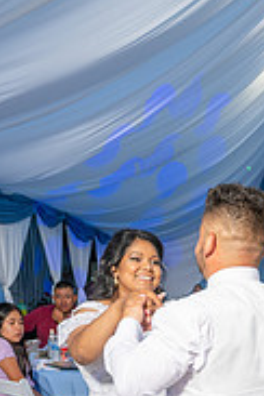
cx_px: 234
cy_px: 446
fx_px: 649
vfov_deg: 30.1
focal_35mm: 59
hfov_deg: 22.5
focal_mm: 24
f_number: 4.5
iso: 250
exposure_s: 1/160
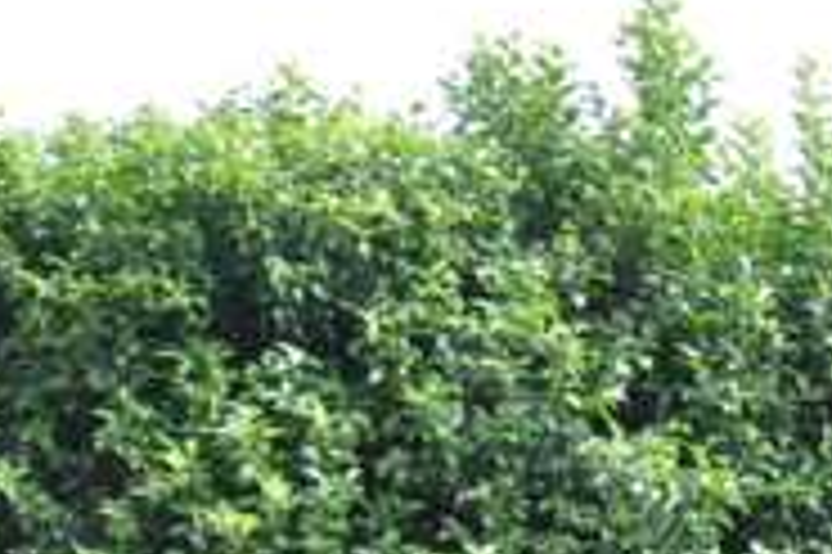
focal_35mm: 117
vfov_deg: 10.8
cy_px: 1061
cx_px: 976
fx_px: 2702
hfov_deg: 16.8
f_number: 3.5
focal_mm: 18
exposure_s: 1/640
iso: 400
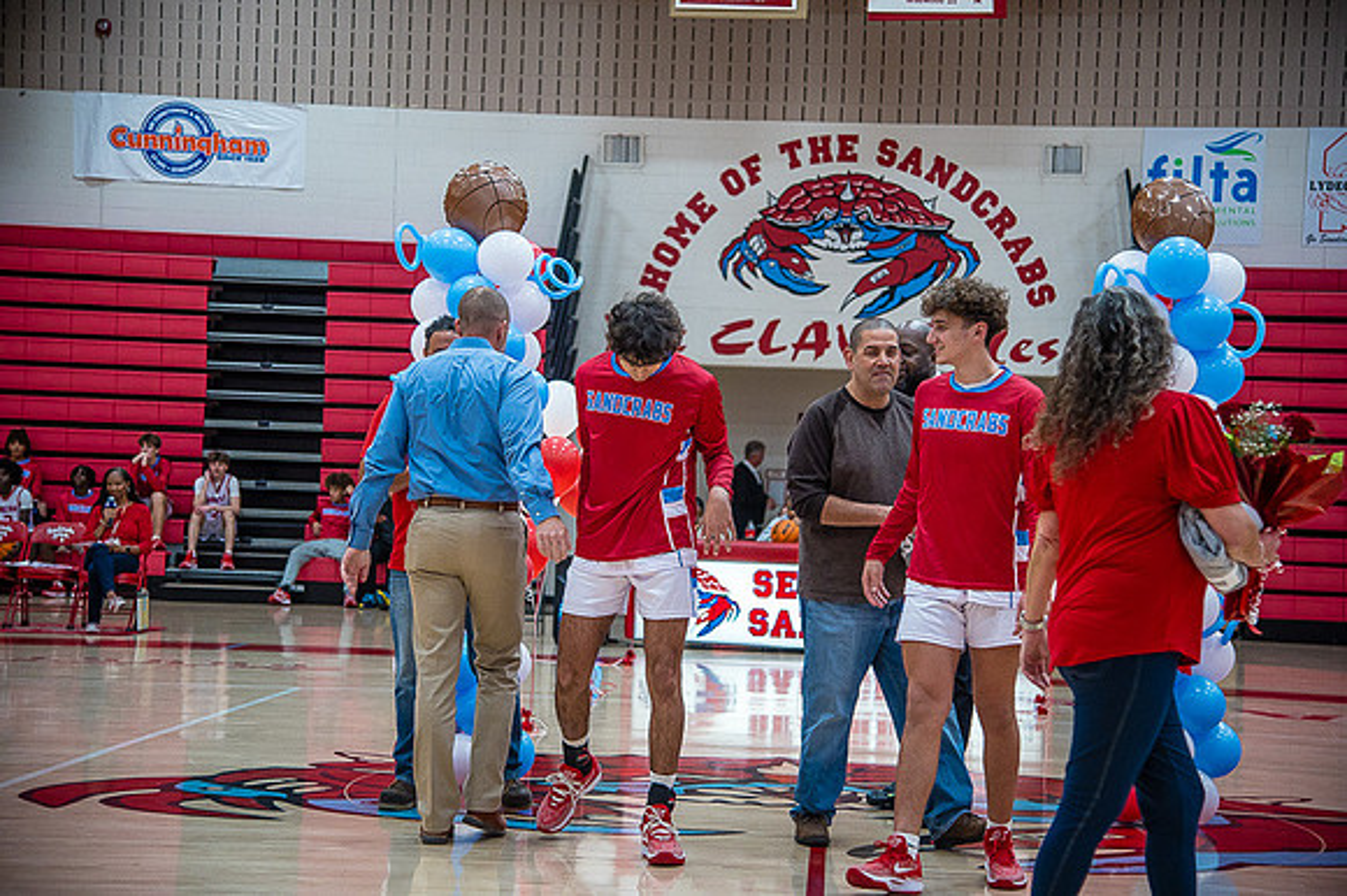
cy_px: 448
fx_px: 2468
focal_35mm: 66
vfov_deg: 20.6
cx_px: 674
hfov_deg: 30.5
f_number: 4
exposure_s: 1/320
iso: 2000
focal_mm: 66
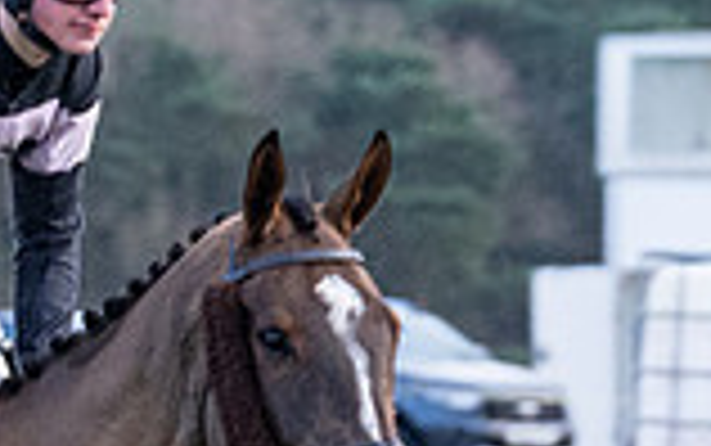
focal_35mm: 587
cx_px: 80
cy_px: 654
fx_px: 11382
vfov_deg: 2.2
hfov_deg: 3.6
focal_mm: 74
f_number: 4
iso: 1250
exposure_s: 1/500
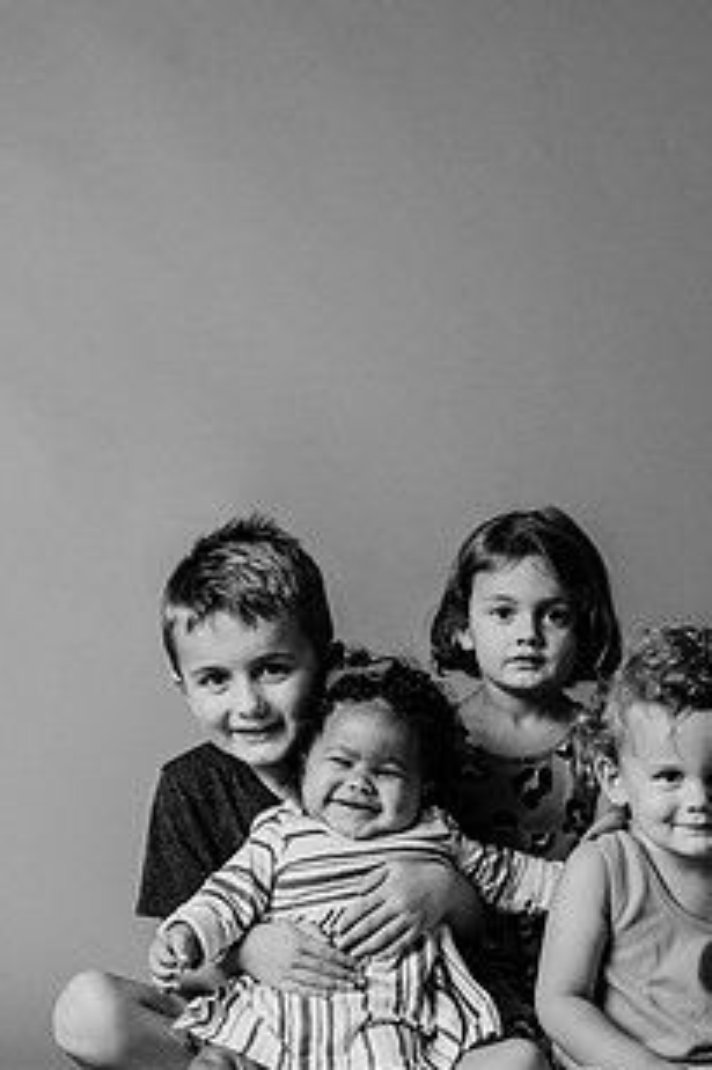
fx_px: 2168
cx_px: 511
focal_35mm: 73
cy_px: 643
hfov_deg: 18.6
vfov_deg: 27.7
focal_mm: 50
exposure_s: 1/160
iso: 250
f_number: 4
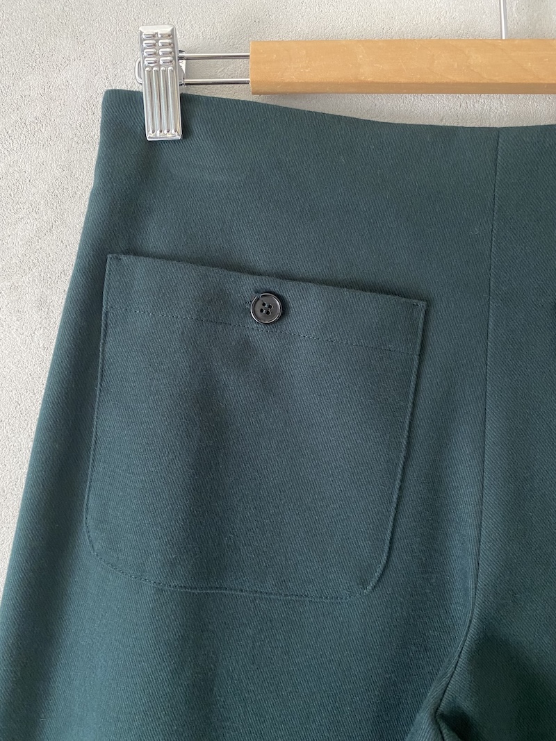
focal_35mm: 26
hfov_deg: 53.1
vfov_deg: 67.3
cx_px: 278
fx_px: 557
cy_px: 370
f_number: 1.8
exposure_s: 1/60
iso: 250
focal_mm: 4.25
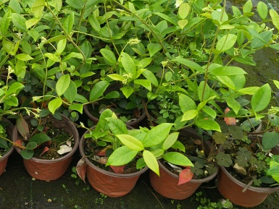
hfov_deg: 33.9
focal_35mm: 54
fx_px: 435
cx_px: 36
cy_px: 73
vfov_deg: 26.9
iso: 80
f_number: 1.8
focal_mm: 4.84
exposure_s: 1/138
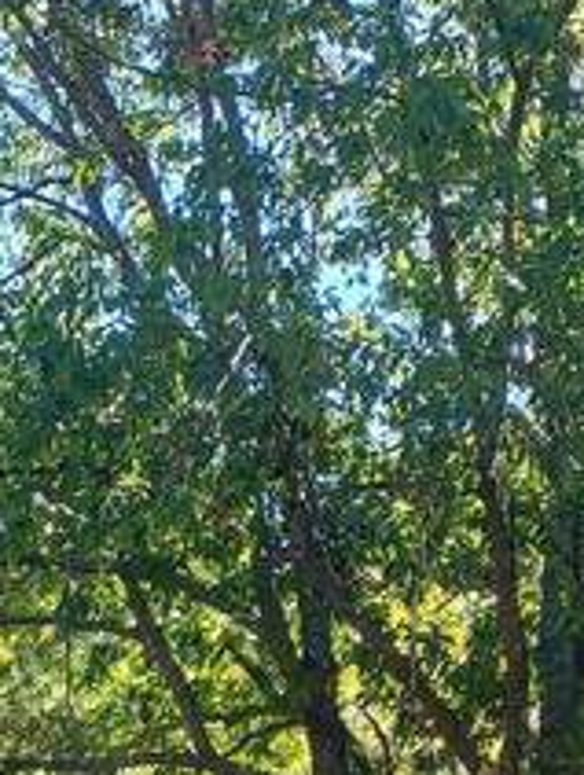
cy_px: 1605
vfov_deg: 14.5
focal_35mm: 109
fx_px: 2444
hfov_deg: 13.5
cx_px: 26
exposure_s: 1/120
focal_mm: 4.6
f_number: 1.8
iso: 40
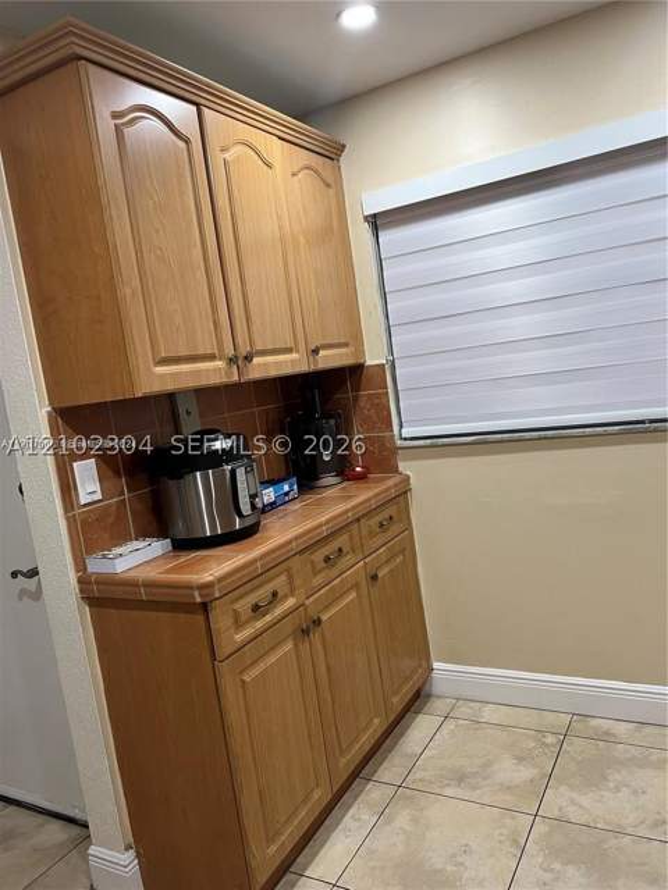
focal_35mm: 26
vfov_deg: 67.3
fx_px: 669
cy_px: 445
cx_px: 334
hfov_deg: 53.1
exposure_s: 1/60
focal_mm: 5.7
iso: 80
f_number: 1.5
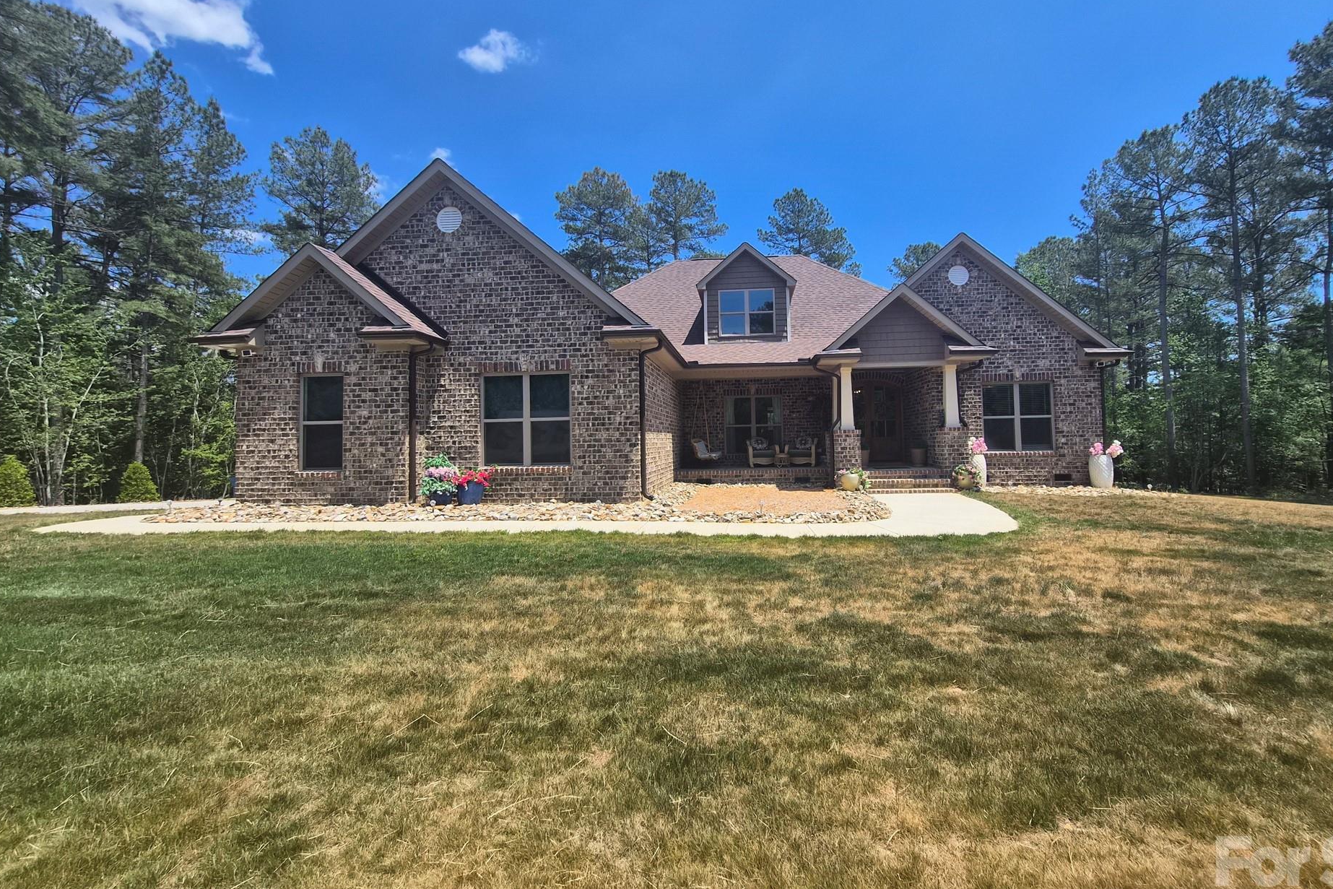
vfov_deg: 77.3
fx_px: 555
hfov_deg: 100.3
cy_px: 423
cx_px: 707
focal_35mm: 15
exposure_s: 1/1006
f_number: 2.2
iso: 25
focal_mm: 1.7
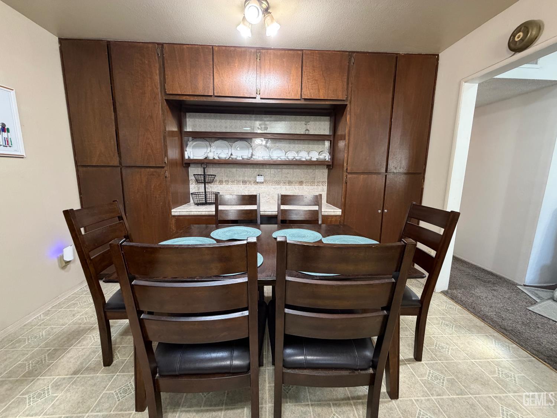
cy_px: 209
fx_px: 225
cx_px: 278
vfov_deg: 85.7
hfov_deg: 102.1
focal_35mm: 14
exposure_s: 1/60
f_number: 2.2
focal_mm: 2.22
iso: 320
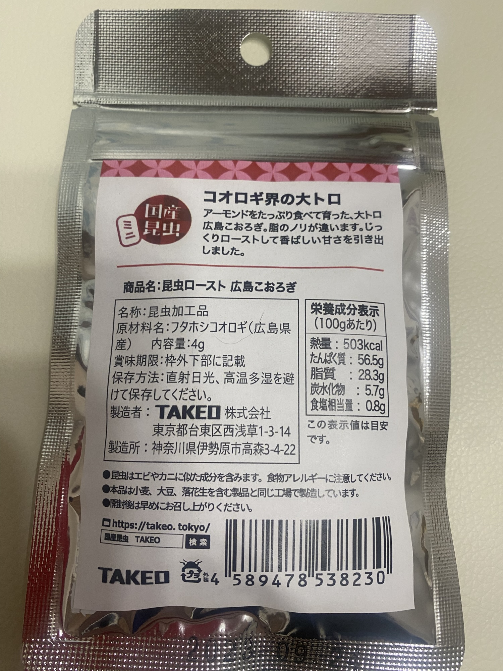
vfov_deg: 67.3
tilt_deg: -80.2
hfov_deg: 53.1
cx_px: 252
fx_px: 504
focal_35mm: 26
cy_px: 336
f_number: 1.8
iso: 160
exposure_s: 1/60
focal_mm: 4.25
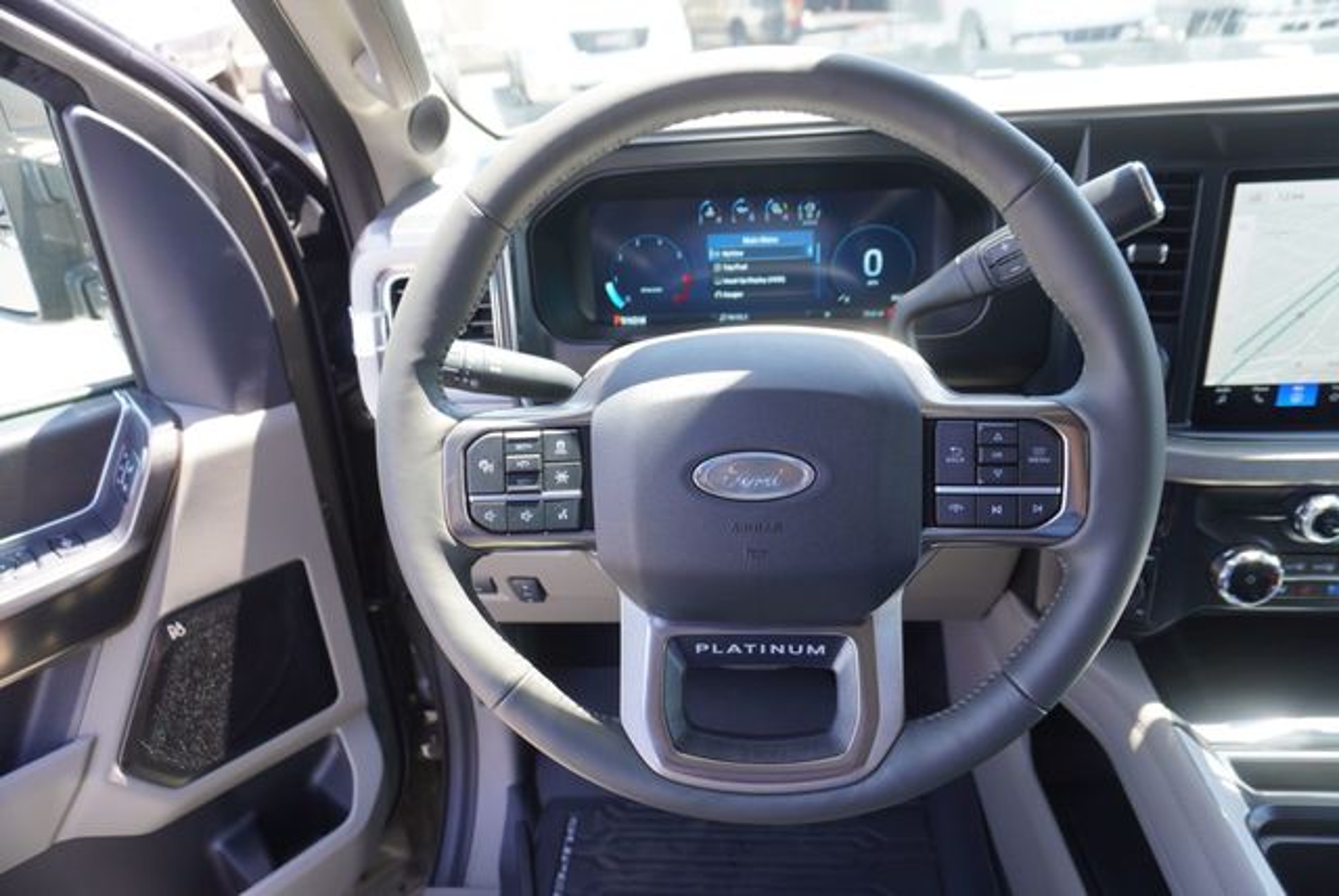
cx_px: 670
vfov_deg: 53.2
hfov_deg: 73.7
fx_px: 893
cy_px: 448
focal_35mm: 24
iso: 125
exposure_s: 1/60
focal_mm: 16
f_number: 4
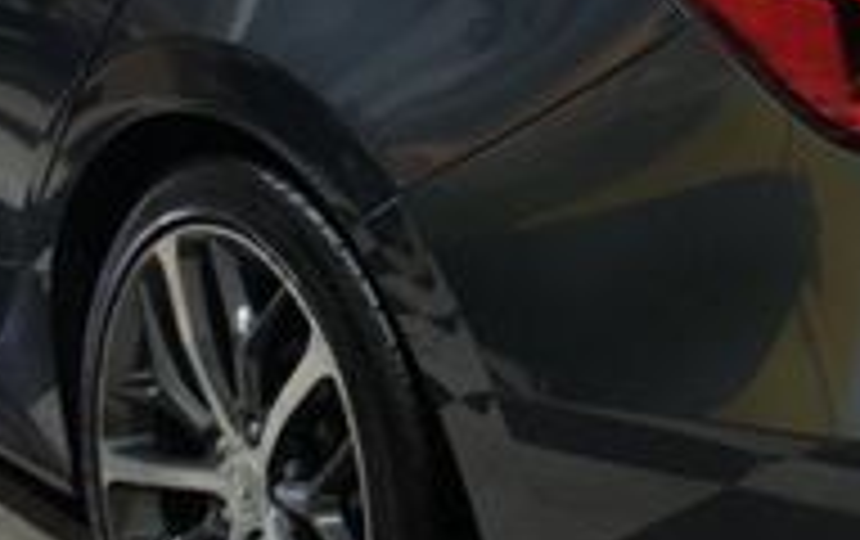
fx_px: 2159
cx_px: 720
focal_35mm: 92
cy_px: 4
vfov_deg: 14.1
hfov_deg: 22.1
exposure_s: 1/30
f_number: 3.5
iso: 200
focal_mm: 18
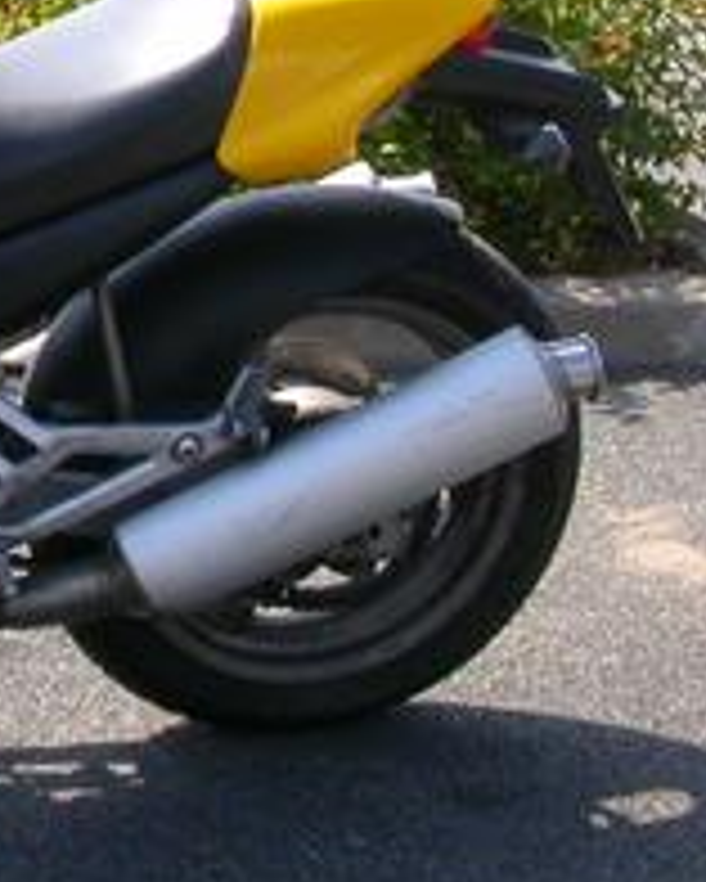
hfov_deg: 11.8
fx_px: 3262
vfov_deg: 15.2
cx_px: -360
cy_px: 72
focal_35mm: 125
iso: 100
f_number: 5.2
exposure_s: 1/245
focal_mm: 7.5
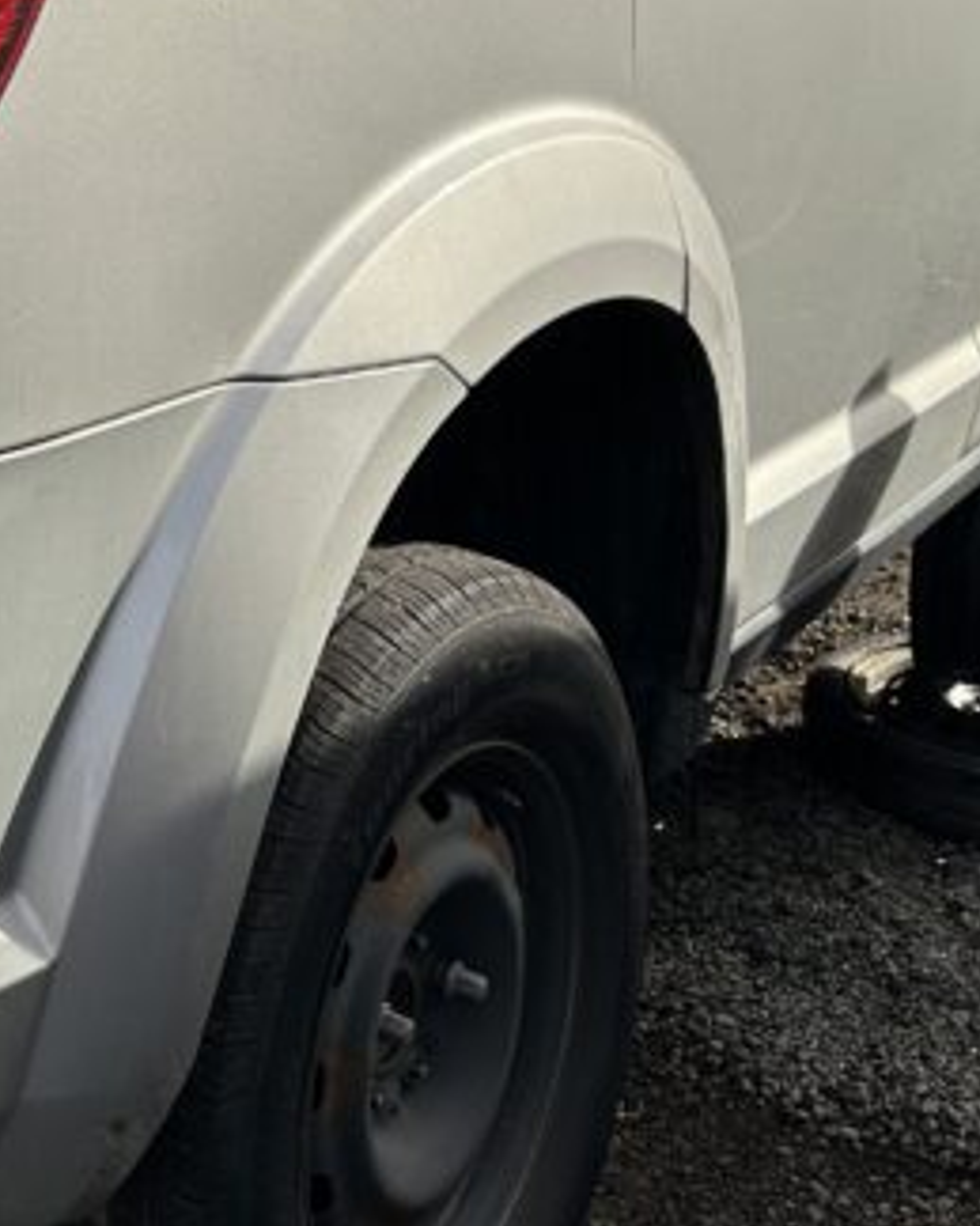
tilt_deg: -12.4
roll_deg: +0.7
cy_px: 140
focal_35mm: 74
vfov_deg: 25.0
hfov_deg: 19.1
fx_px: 2684
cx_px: -318
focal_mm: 6.86
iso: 80
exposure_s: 1/4348
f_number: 1.78
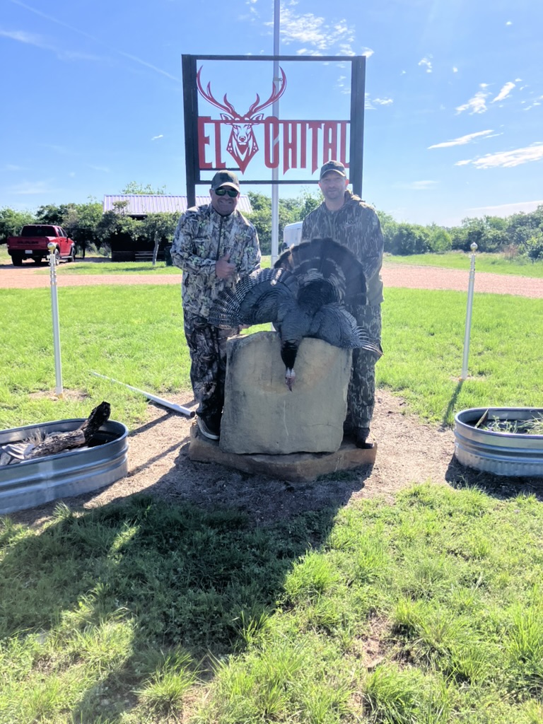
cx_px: 272
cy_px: 362
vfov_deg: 63.4
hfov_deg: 49.7
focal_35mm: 28
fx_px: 586
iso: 32
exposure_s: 1/2208
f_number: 1.8
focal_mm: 3.99
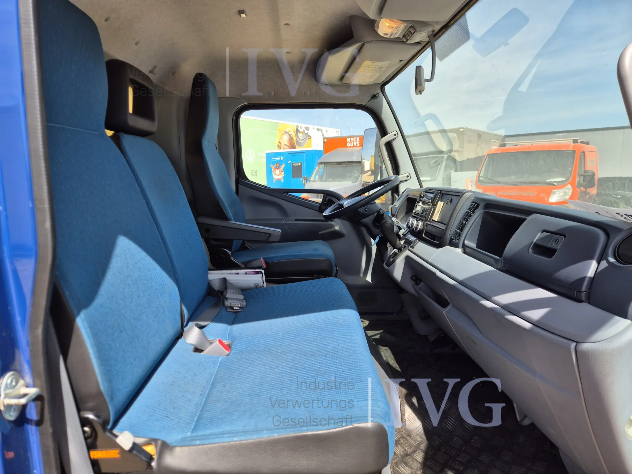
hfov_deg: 73.9
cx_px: 316
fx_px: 420
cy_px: 237
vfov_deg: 58.9
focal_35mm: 23
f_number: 1.8
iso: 25
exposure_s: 1/678
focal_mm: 5.4
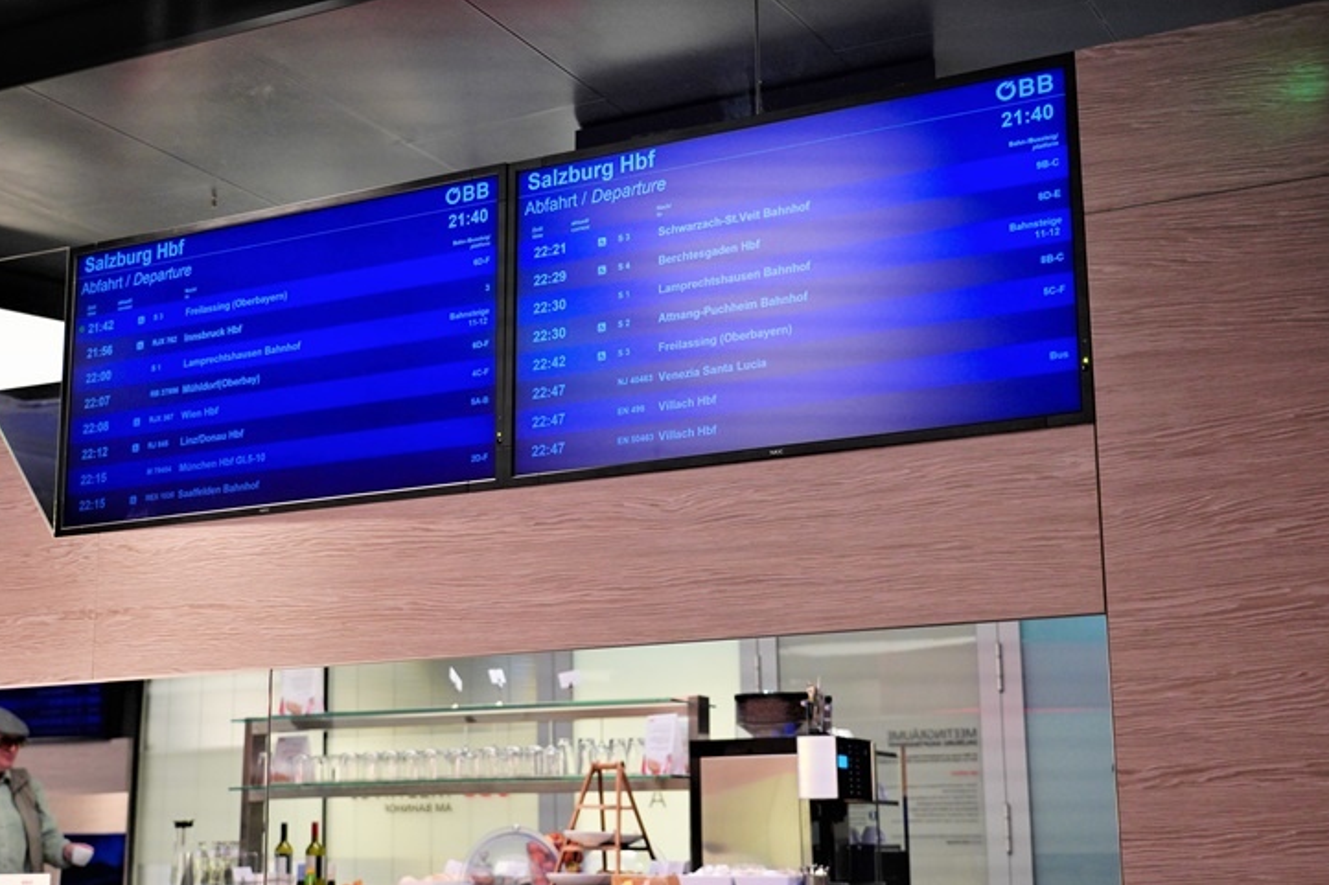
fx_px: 1882
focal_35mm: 51
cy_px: 477
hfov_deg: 38.9
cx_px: 639
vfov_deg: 26.5
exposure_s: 1/50
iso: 1250
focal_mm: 46
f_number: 4
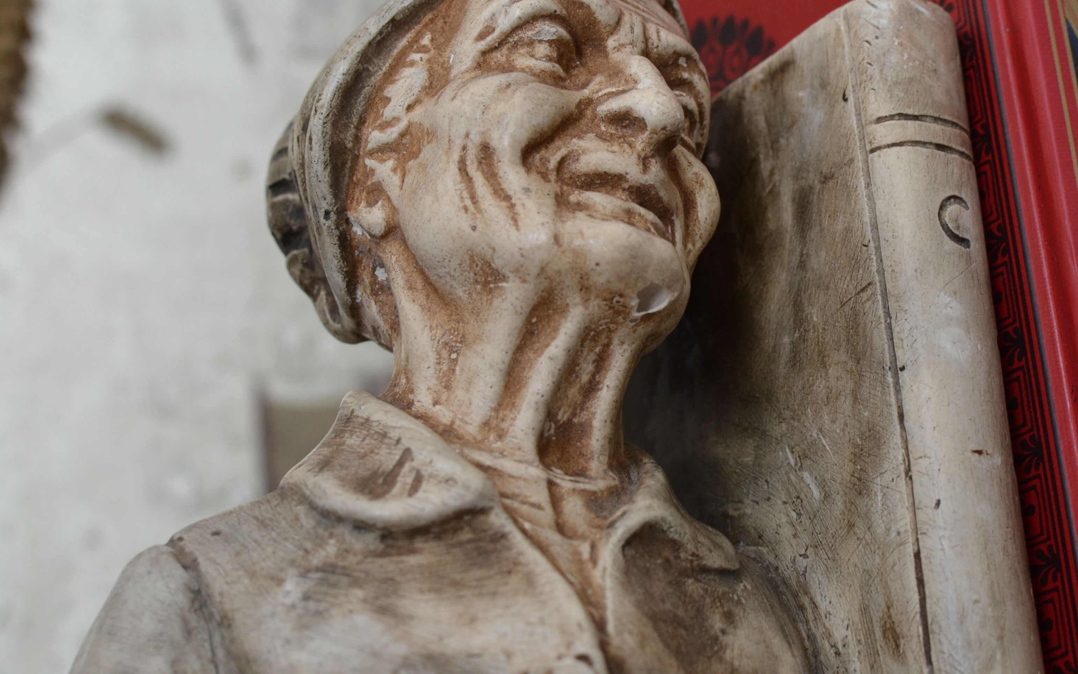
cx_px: 681
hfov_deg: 25.8
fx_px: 2343
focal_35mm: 80
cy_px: 268
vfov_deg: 16.3
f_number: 5
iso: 400
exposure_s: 1/100
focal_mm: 35
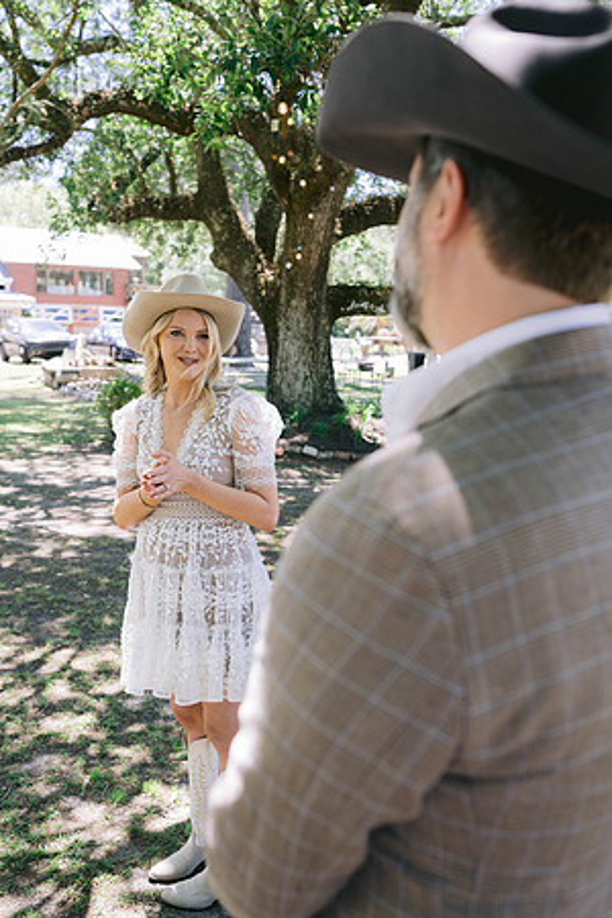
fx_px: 892
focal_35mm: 35
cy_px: 459
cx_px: 306
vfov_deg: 54.4
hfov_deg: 37.9
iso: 400
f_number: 4
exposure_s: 1/400
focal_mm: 35
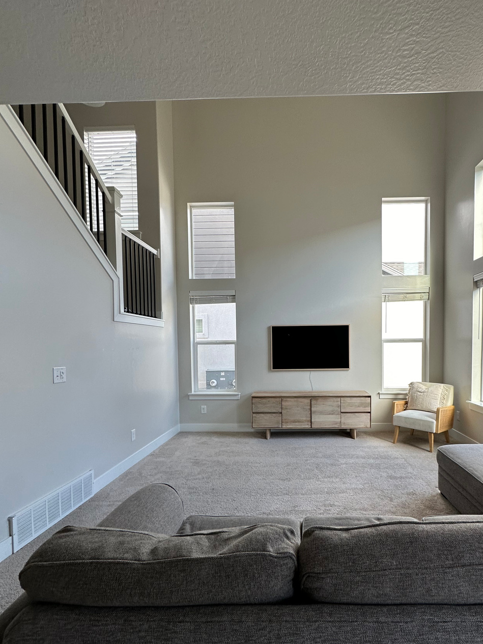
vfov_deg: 90.7
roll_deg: +0.1
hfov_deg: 73.8
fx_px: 316
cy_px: 358
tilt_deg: -1.6
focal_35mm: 17
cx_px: 293
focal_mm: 2.22
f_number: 2.2
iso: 64
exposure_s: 1/99
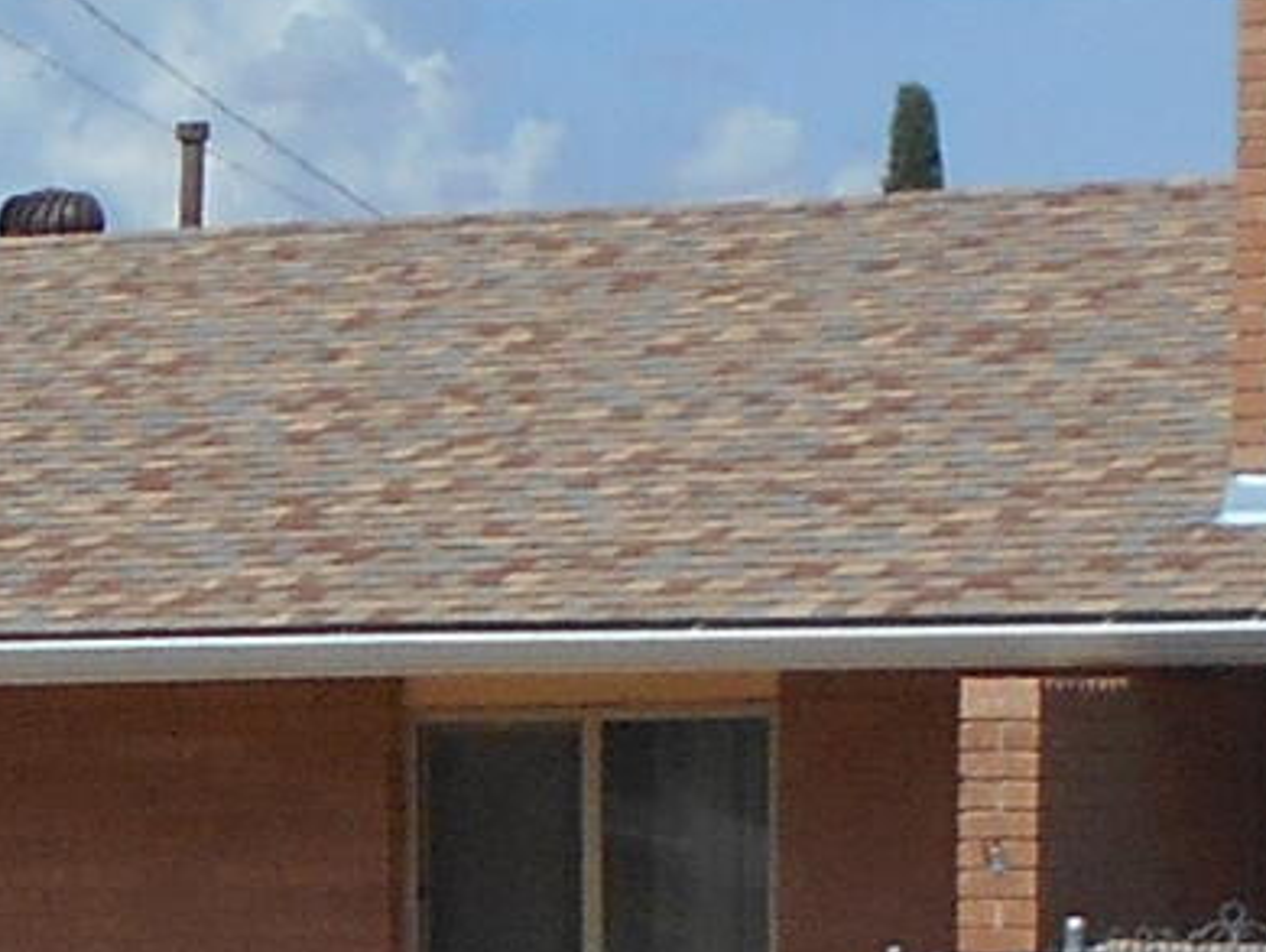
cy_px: 1605
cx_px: -205
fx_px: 7319
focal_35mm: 200
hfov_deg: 9.8
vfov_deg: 7.3
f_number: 8
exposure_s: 1/400
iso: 80
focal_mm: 4.6
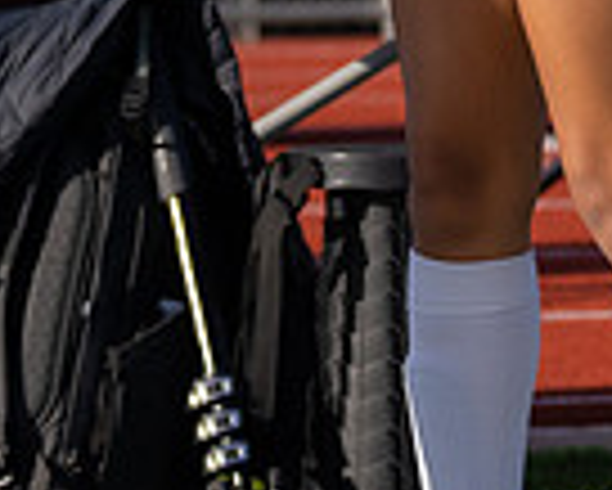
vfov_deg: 3.9
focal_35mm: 390
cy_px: -584
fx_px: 7069
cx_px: -104
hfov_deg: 4.9
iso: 200
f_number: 2.8
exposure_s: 1/3200
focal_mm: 70
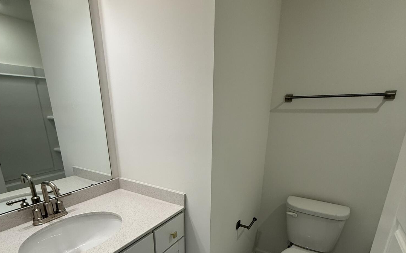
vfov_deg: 57.4
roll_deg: -0.3
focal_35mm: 20
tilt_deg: -19.2
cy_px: 181
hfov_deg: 85.1
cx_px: 202
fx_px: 221
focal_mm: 2.22
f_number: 2.2
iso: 100
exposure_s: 1/120
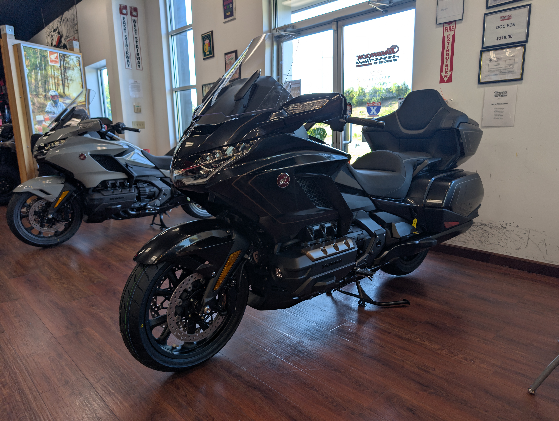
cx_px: 280
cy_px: 210
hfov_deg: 71.5
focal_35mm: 24
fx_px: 388
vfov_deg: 56.9
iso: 31
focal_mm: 6.9
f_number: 1.68
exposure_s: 1/60
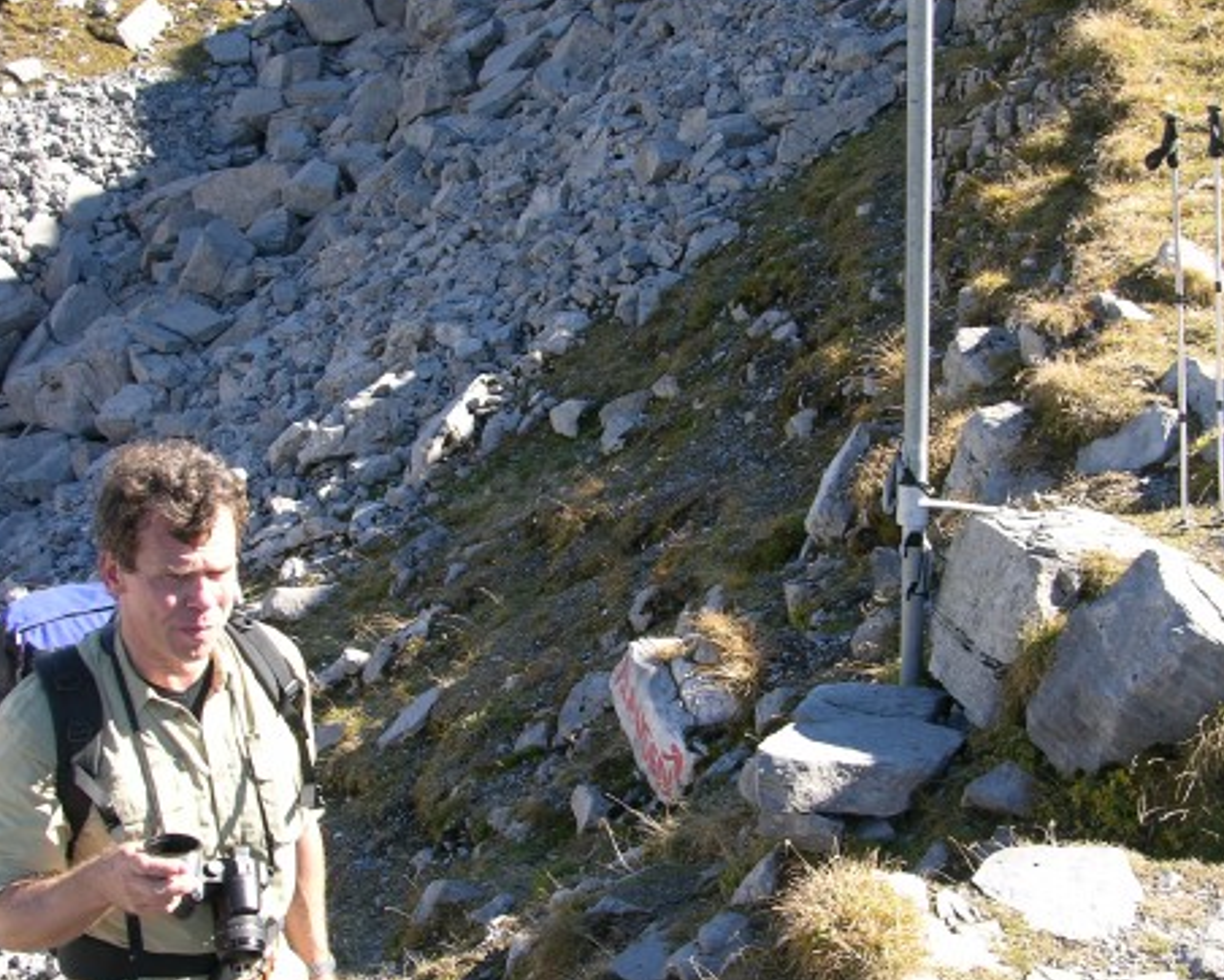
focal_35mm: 58
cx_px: 642
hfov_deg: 32.5
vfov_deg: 26.2
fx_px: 2102
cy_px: 522
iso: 50
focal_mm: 8.9
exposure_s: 1/113
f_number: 4.5
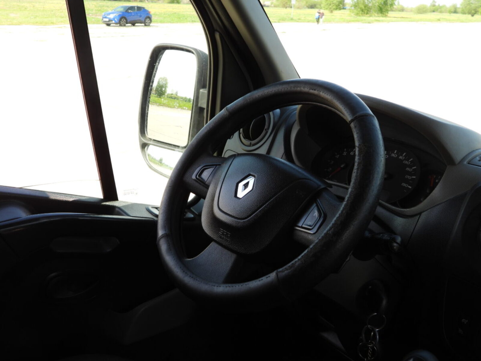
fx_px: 528
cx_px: 240
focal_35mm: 38
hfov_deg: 49.0
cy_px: 180
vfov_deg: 37.7
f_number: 3.2
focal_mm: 6.8
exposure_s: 1/250
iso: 100
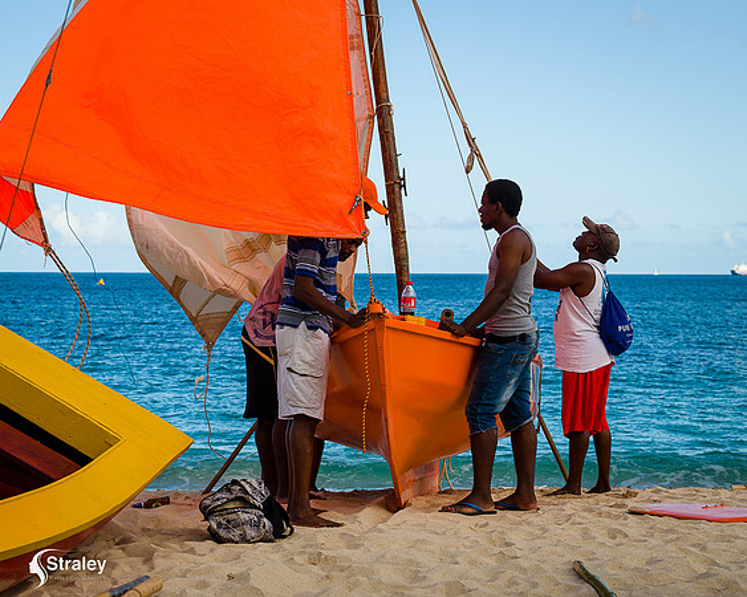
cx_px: 374
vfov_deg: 18.6
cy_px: 298
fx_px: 1820
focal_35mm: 82
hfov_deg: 23.2
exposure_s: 1/320
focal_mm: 70
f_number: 6.3
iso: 64
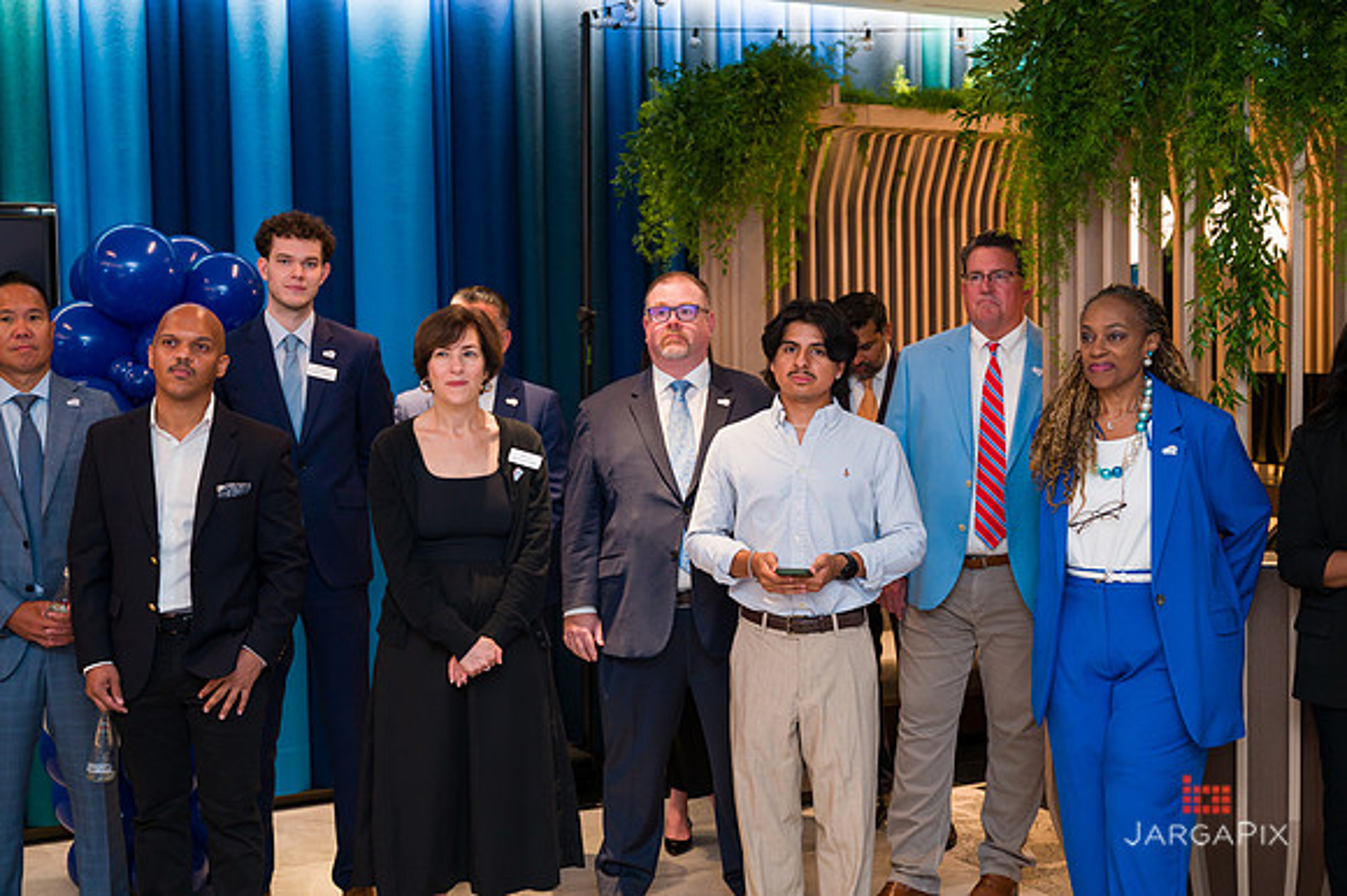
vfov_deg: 29.1
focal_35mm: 46
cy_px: 448
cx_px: 674
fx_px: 1724
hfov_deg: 42.7
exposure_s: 1/200
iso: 640
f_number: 3.5
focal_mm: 45
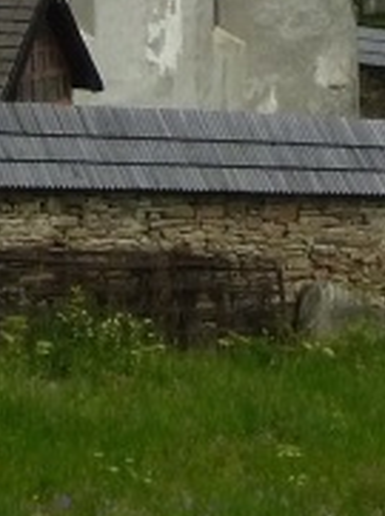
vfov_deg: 8.8
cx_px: 3
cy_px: -670
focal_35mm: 206
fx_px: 3066
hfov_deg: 7.2
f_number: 10
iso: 160
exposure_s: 1/160
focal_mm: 5.6
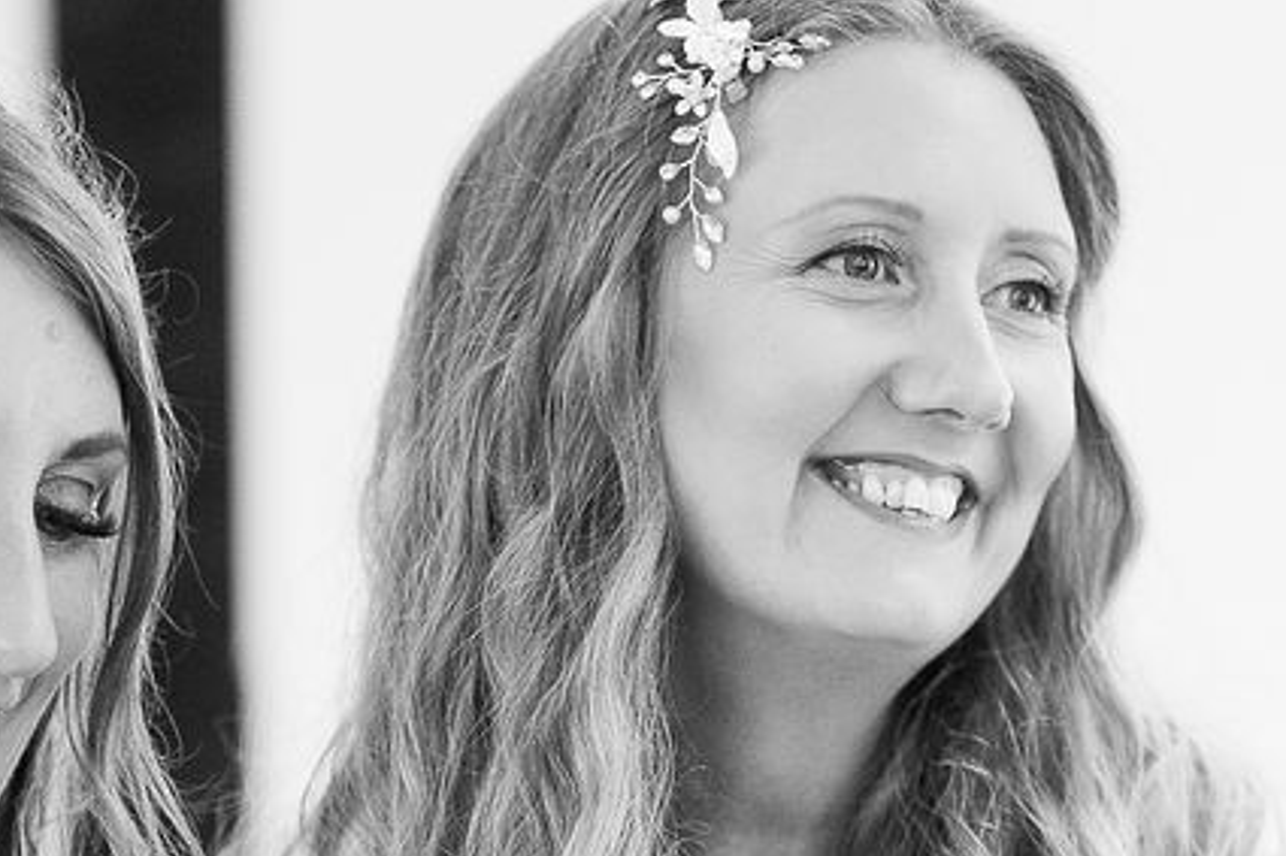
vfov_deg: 5.4
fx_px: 9034
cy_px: 933
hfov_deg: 8.1
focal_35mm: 253
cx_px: 756
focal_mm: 105
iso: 3600
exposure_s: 1/3200
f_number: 1.4
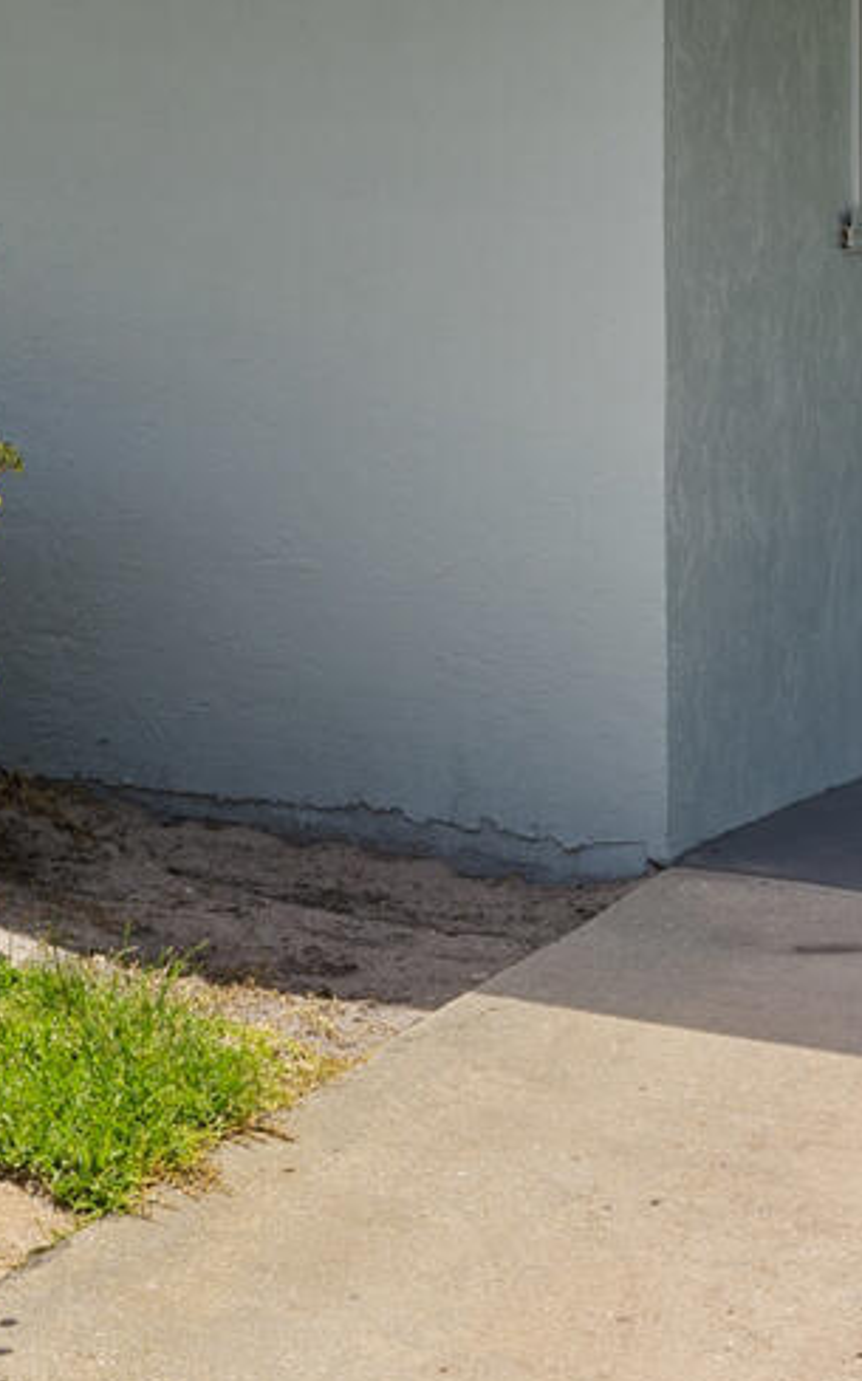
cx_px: -260
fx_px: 2748
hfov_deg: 16.8
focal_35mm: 73
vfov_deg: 27.9
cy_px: 385
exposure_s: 1/125
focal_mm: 14
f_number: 9
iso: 250
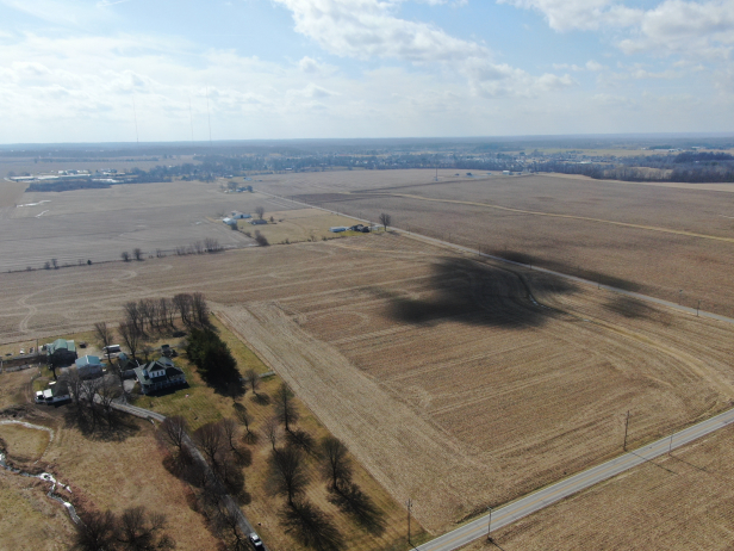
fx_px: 551
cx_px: 362
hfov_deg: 67.3
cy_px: 292
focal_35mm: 26
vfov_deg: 53.0
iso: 100
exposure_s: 1/2000
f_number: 2.8
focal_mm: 4.39
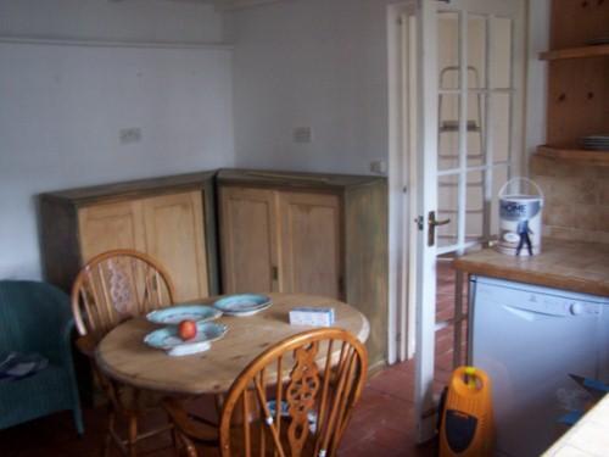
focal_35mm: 38
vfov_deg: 37.7
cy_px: 228
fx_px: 669
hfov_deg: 49.0
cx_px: 304
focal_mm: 6.3
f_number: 2.8
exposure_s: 1/8
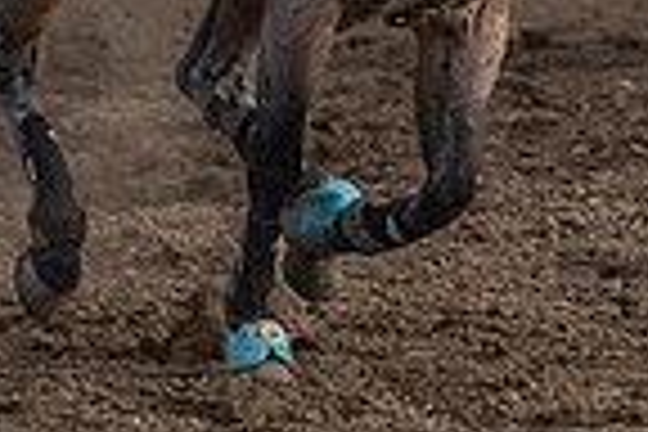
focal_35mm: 999
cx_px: 821
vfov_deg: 1.4
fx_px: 17981
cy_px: -265
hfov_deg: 2.1
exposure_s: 1/8000
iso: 1250
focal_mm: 170
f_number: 2.8
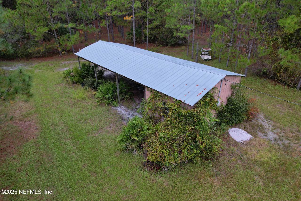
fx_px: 184
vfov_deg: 57.2
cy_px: 100
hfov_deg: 78.6
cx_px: 150
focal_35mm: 22
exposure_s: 1/30
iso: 100
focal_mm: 8.38
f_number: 2.8
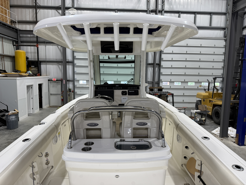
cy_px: 92
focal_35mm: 24
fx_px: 171
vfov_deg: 56.8
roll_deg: -1.1
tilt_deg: -6.8
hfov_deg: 71.6
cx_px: 123
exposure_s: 1/120
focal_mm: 6.76
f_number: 1.78
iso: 100
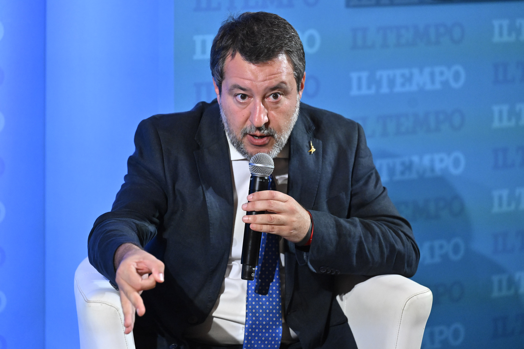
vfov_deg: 7.4
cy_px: 174
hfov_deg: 11.1
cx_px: 262
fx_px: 2692
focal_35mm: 185
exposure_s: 1/320
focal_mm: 185
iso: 5000
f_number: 4
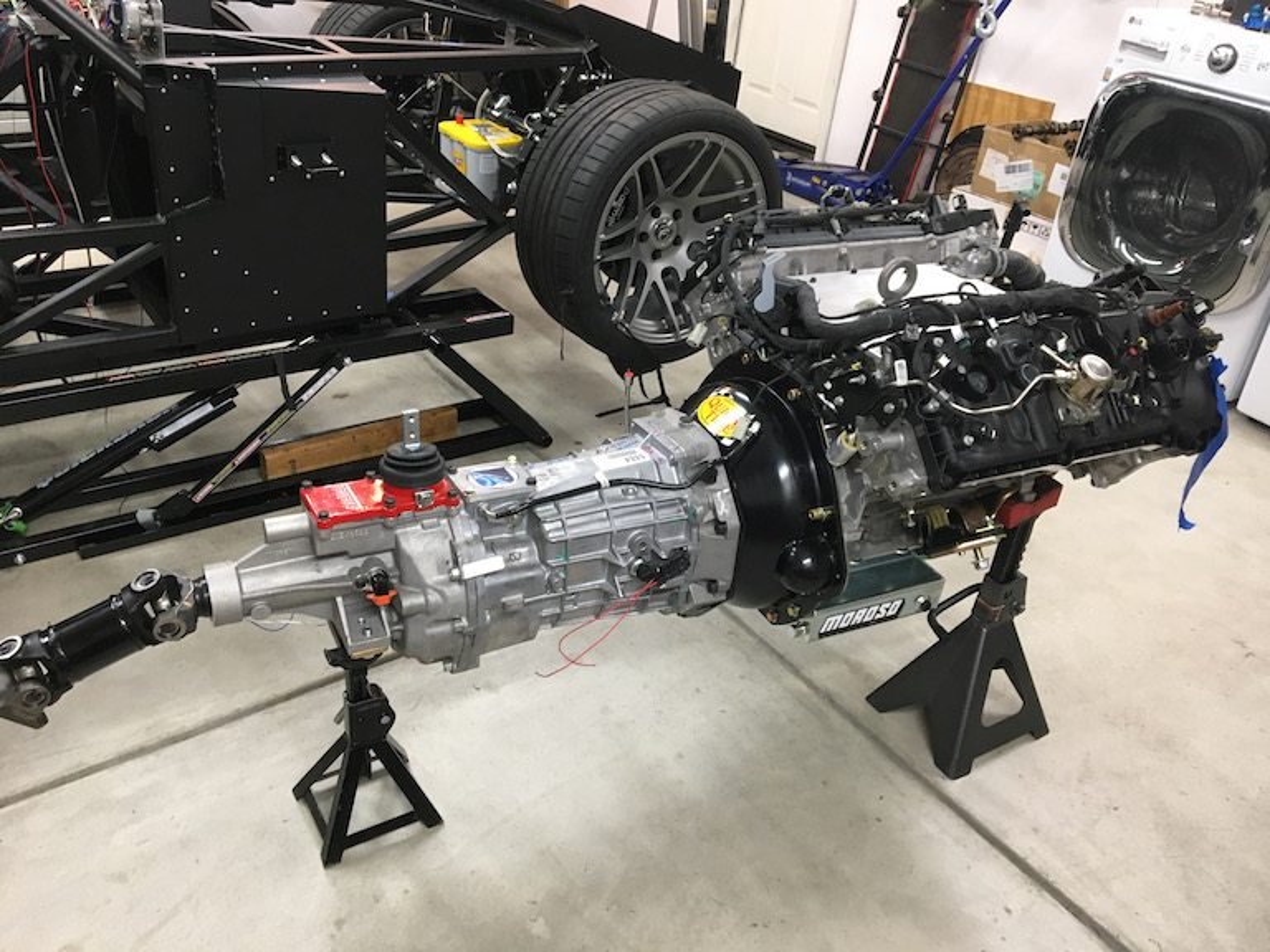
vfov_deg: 48.2
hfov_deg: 61.7
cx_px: 635
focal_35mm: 29
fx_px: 1064
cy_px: 476
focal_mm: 4.15
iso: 100
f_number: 2.2
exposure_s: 1/30
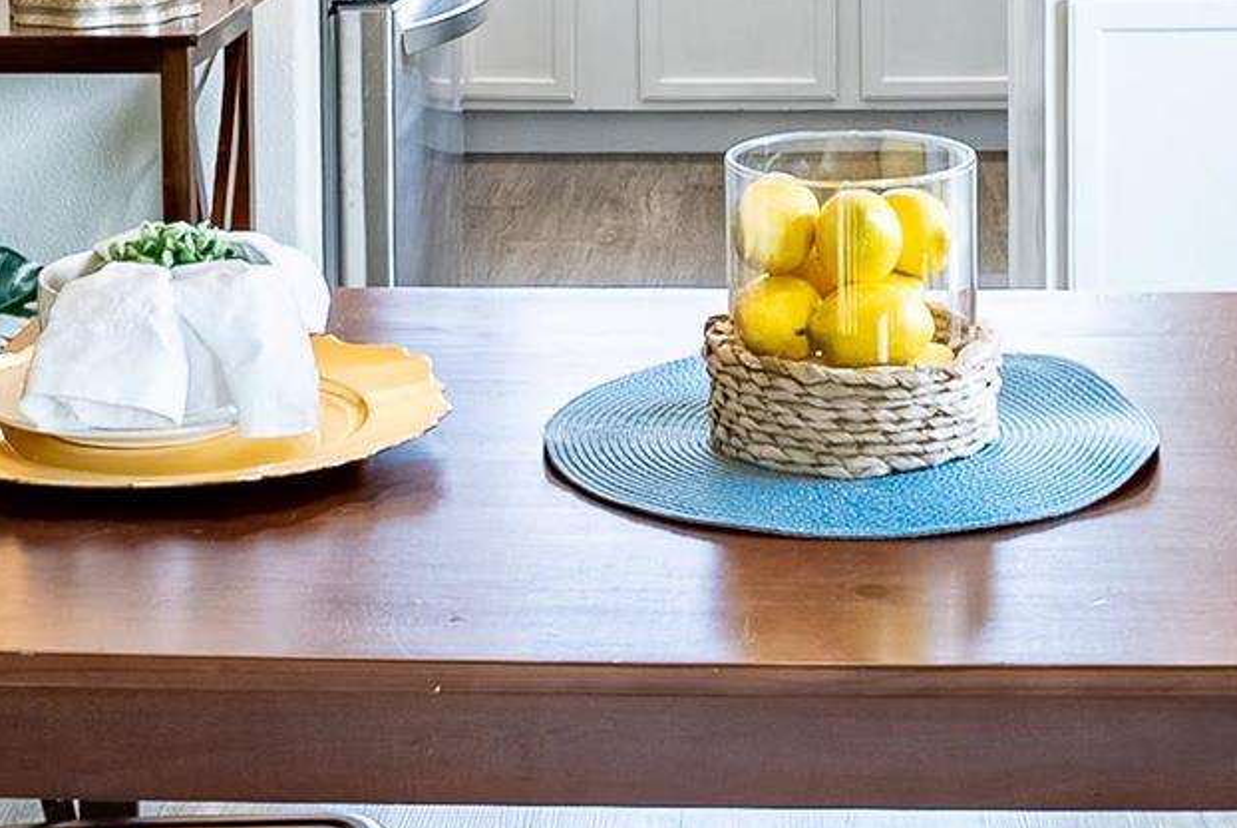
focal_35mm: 79
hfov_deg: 25.6
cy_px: -386
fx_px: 2717
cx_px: 760
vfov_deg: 16.0
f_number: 8
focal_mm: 16
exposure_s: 1/500
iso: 400
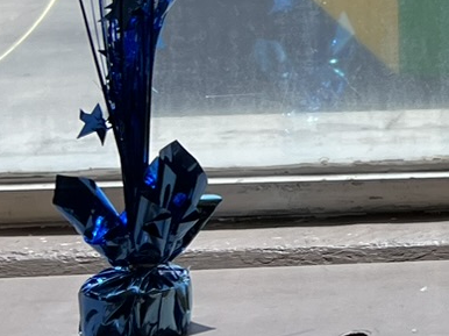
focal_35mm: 138
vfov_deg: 10.4
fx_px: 1789
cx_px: 1018
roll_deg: -0.1
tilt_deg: -4.4
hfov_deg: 12.0
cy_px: -179
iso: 50
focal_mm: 5.7
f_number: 1.5
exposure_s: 1/2841
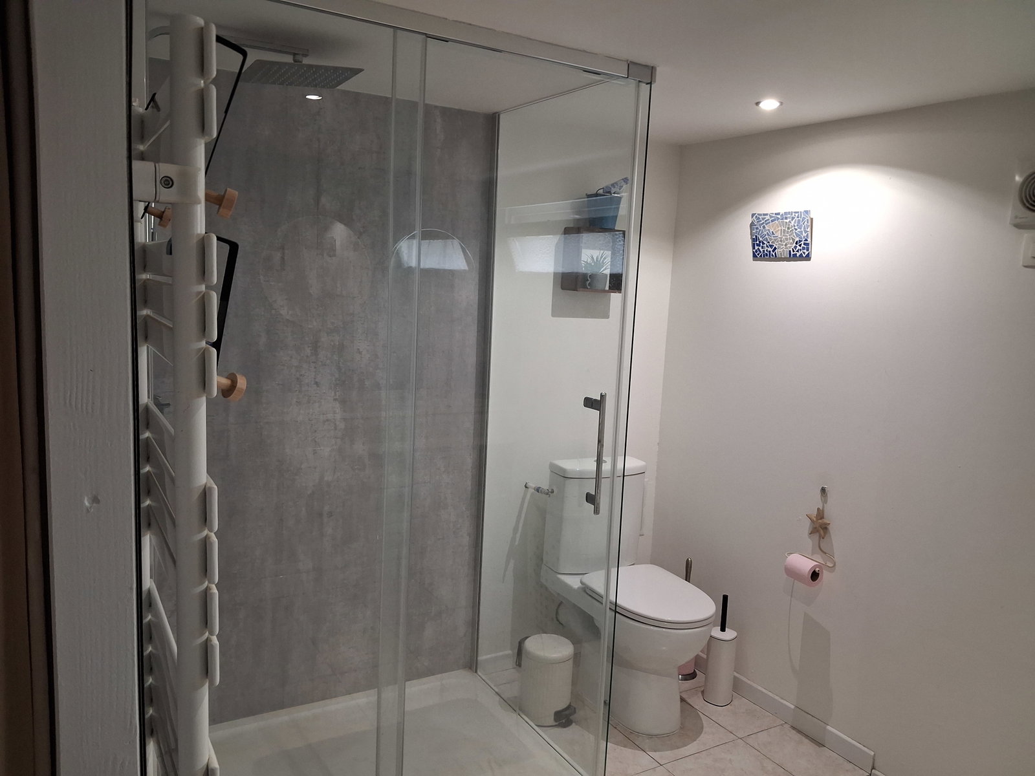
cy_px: 388
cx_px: 518
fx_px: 807
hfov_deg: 65.3
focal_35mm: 27
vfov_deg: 51.4
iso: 320
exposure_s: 1/60
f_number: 1.8
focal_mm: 4
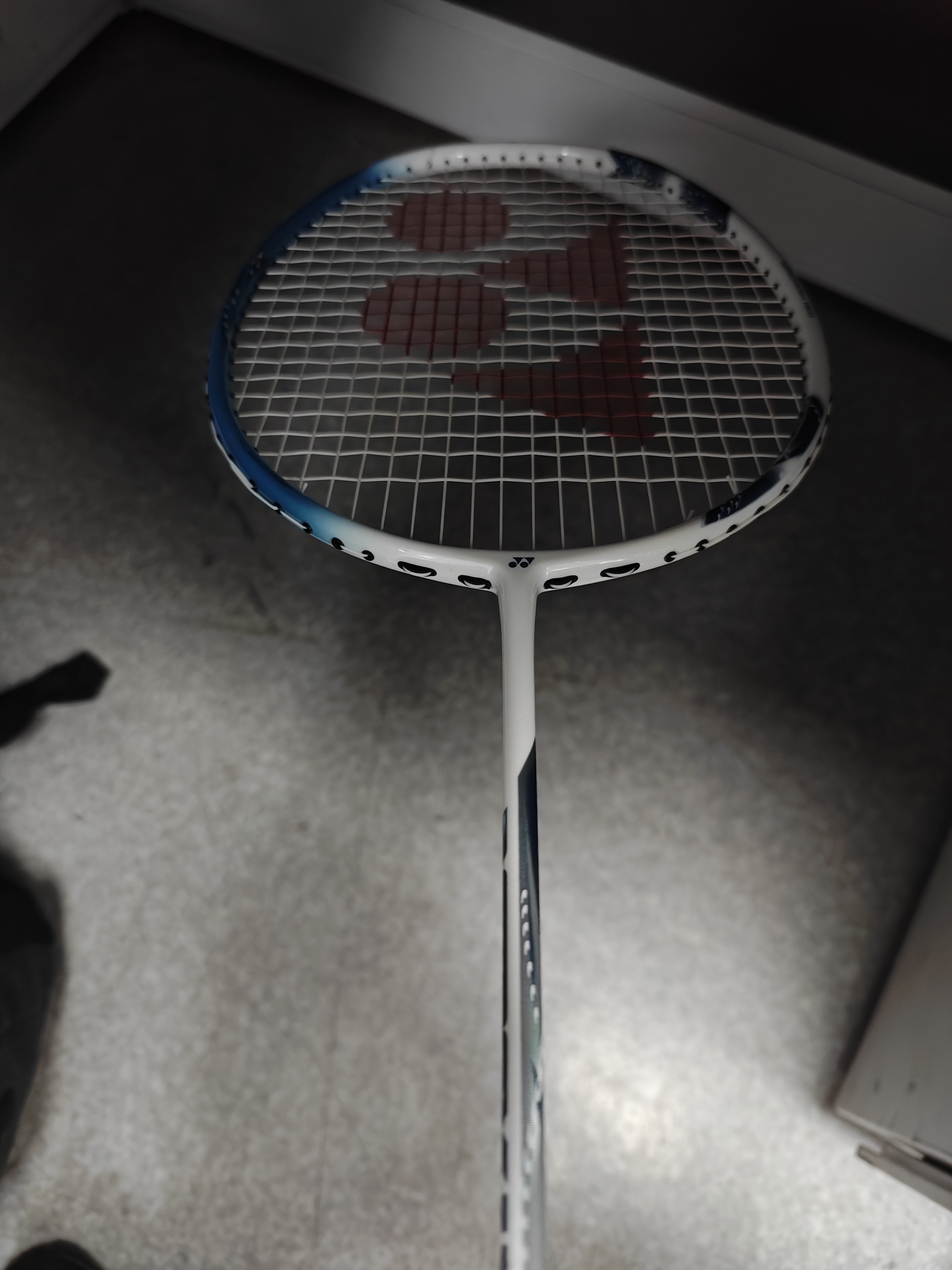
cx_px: 476
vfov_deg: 73.9
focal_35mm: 23
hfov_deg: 58.9
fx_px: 843
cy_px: 635
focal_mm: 6.45
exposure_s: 1/356
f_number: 1.68
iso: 3681
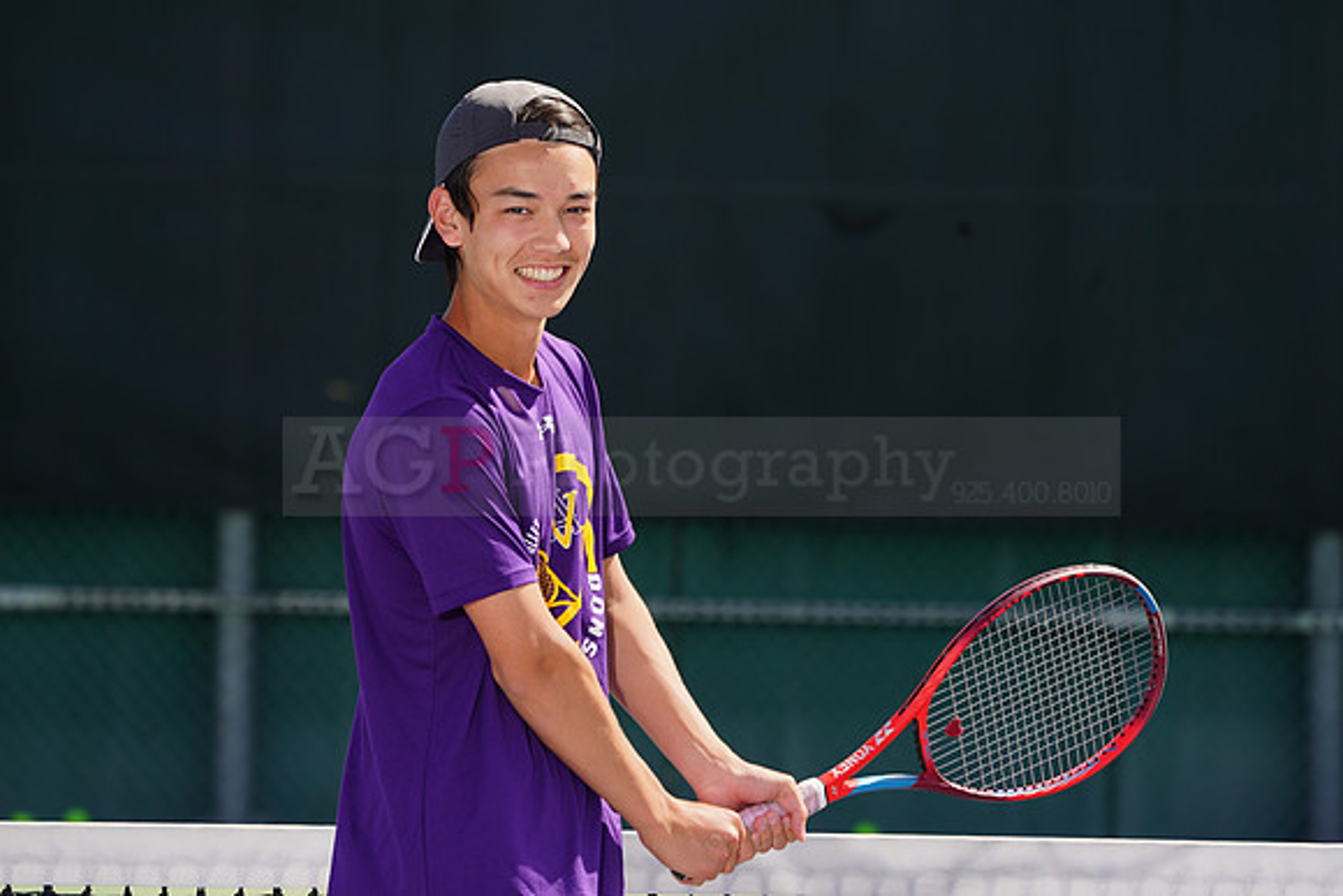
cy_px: 448
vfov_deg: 4.5
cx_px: 672
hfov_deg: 6.7
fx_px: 11530
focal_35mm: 309
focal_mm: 309
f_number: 9
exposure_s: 1/250
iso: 100
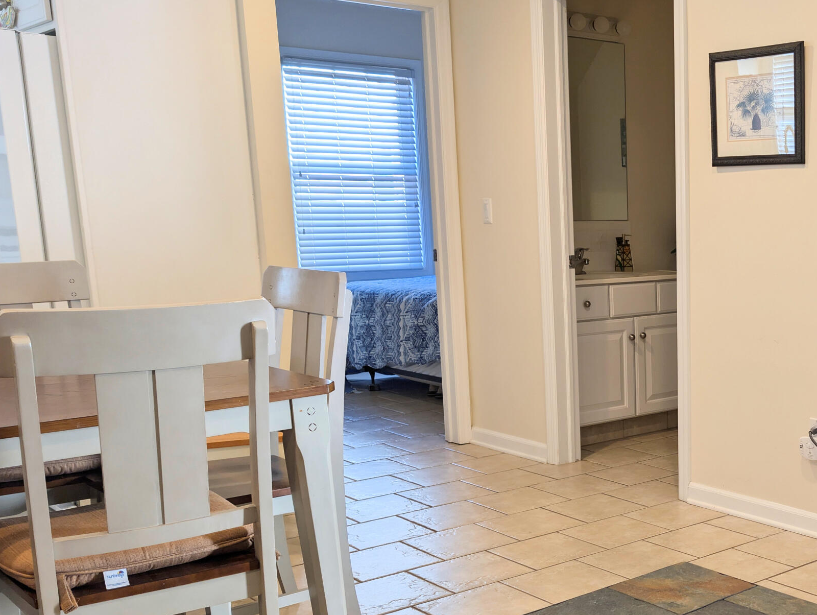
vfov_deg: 31.8
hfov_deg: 39.2
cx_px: 727
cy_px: 437
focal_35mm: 45
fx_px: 1063
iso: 118
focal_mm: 6.9
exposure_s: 1/120
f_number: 1.68
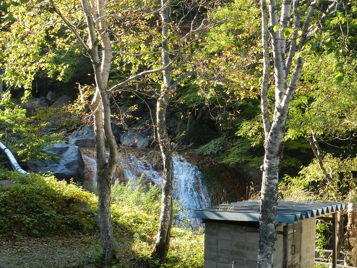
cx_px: 178
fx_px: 701
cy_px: 134
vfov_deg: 21.6
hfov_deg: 28.6
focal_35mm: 68
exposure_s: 1/100
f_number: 4.7
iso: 160
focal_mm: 12.1
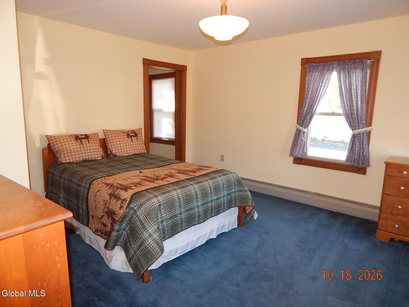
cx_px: 204
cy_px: 154
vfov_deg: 61.1
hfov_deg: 76.4
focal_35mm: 22
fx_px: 260
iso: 200
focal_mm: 4
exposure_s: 1/30
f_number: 3
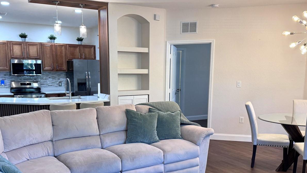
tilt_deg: -9.0
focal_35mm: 35
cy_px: 113
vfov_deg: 33.5
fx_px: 285
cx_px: 141
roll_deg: -0.5
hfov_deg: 56.6
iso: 160
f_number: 1.78
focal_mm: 6.76
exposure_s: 1/120
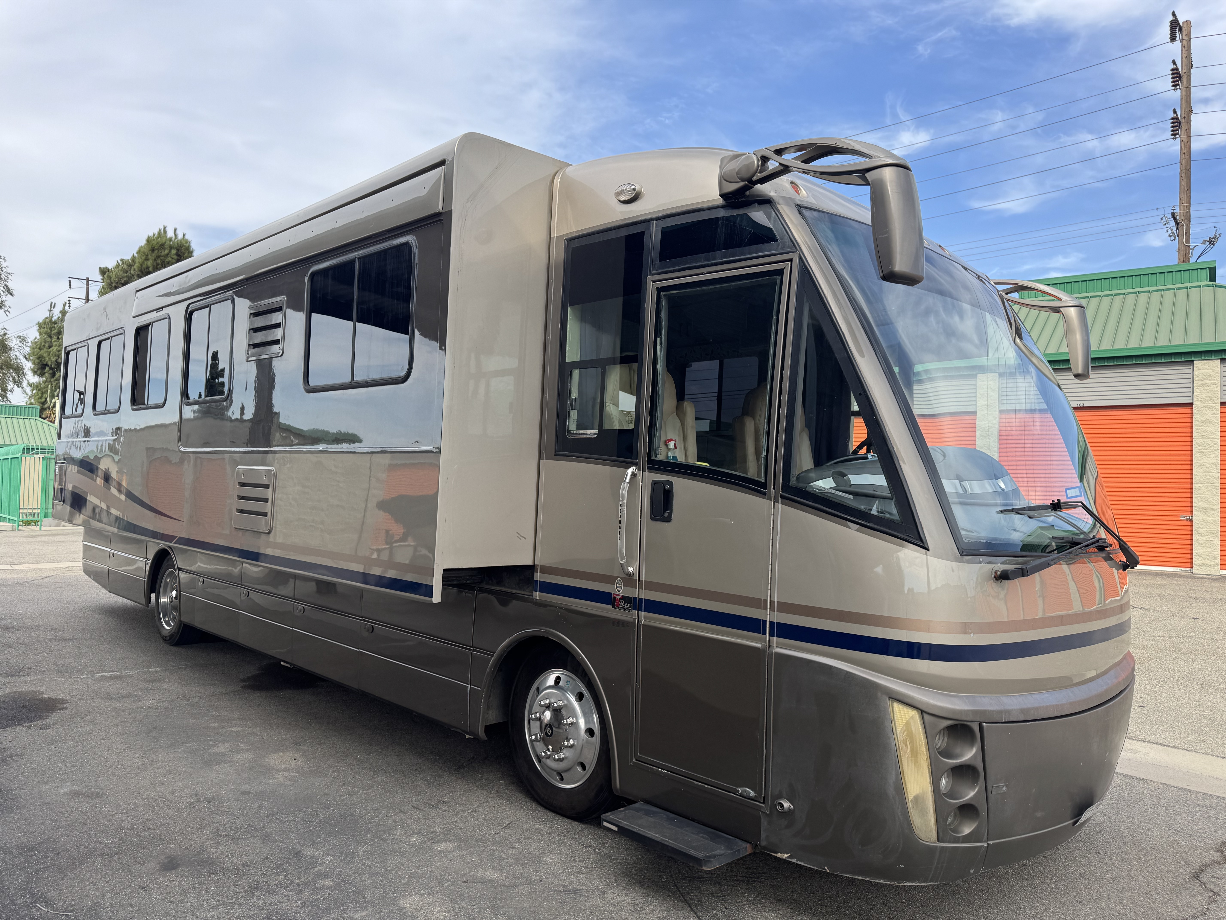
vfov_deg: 56.8
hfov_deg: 71.6
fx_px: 850
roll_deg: -0.8
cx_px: 613
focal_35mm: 24
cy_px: 460
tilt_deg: +1.6
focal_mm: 6.76
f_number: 1.78
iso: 80
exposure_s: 1/1637
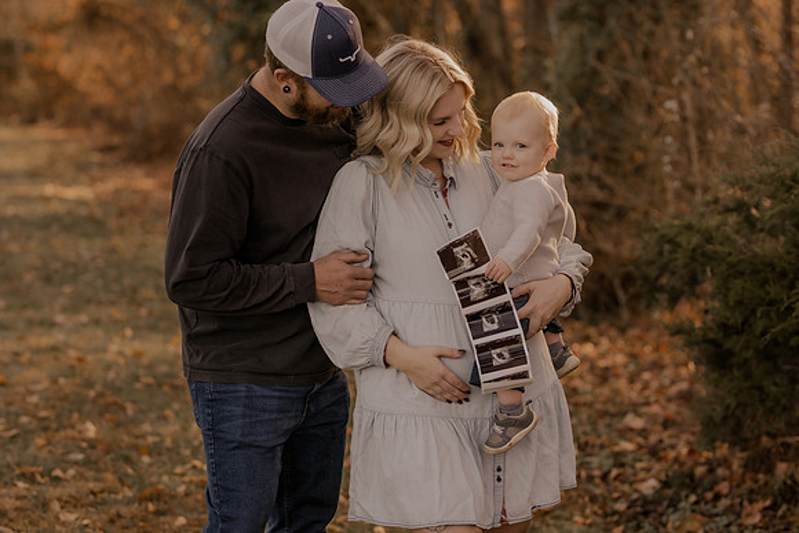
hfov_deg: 23.9
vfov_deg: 16.1
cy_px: 266
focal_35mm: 85
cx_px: 400
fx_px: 1887
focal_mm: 85
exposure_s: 1/400
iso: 200
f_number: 2.8
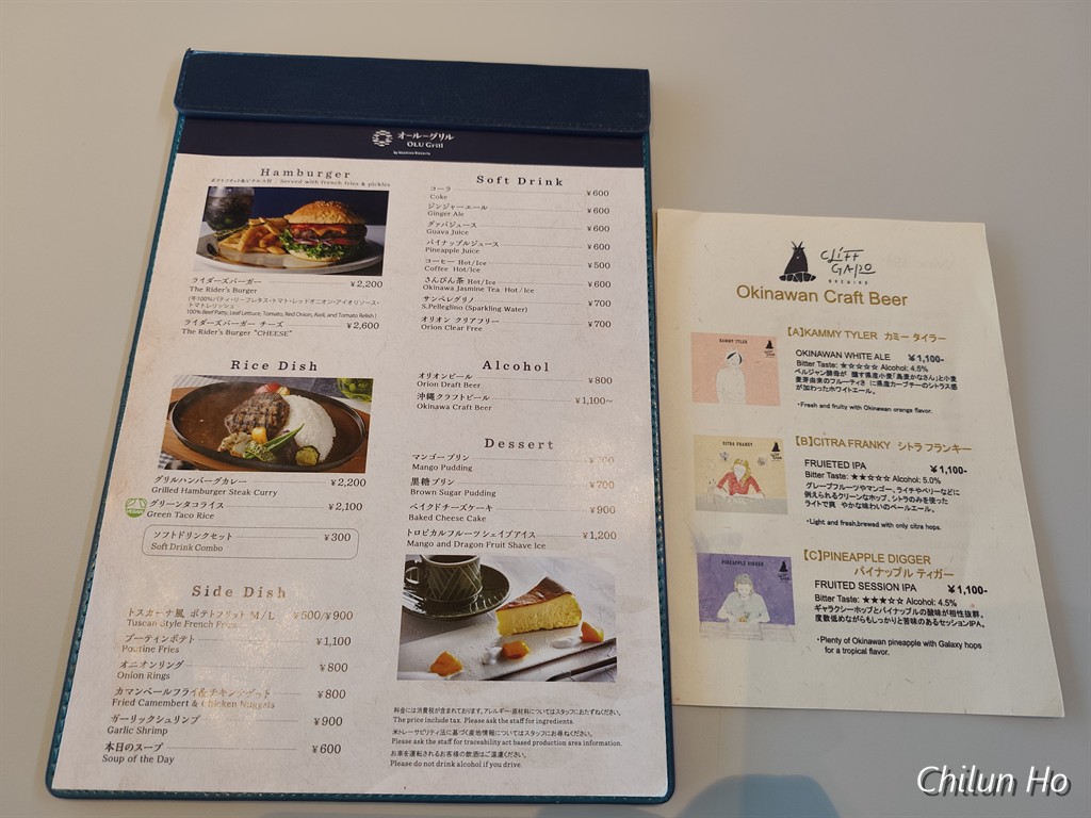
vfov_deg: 58.9
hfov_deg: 73.9
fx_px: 725
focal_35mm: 23
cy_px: 409
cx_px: 546
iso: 200
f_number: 1.7
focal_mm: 6.07
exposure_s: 1/100
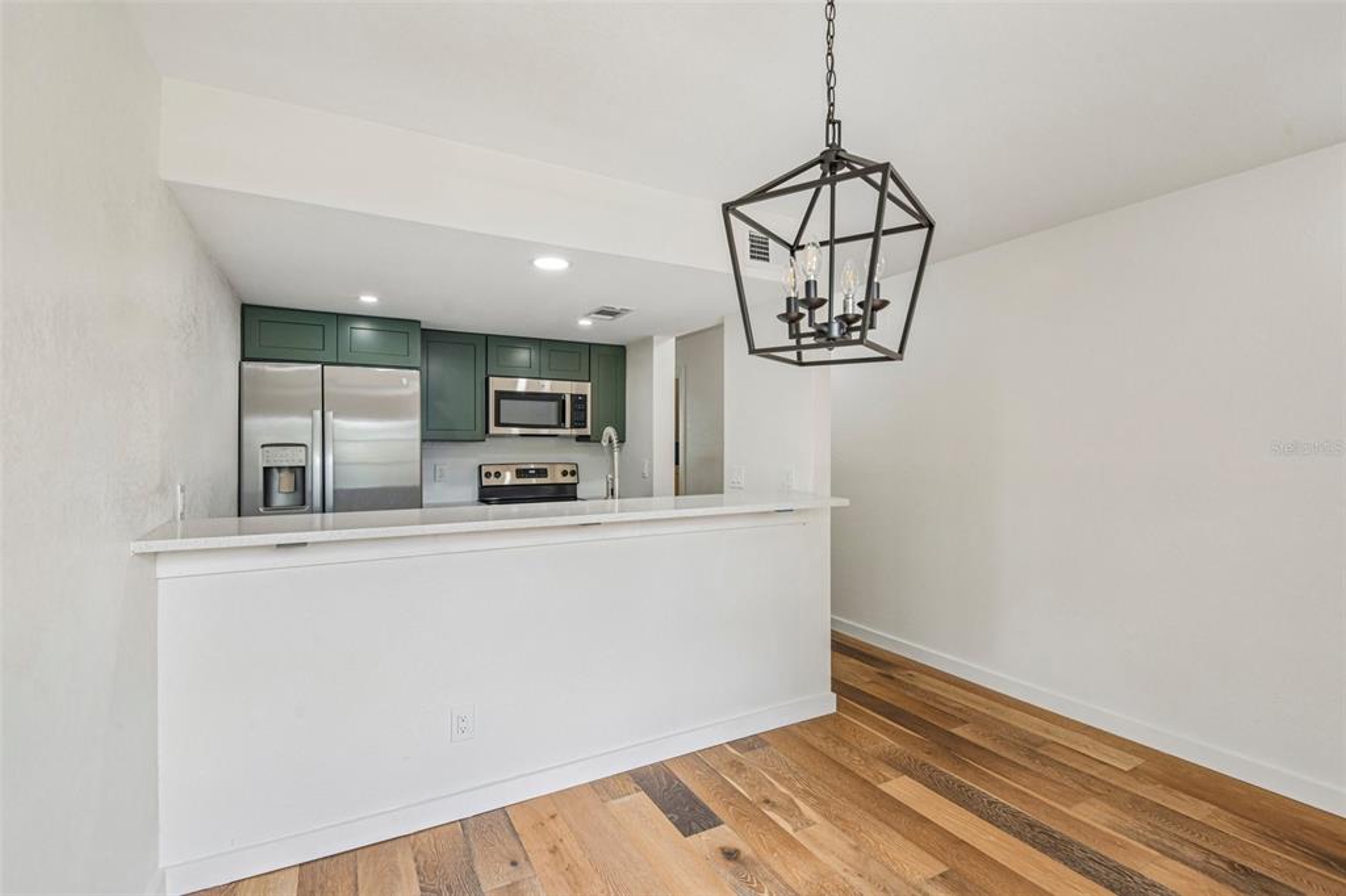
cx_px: 673
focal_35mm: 16
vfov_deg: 73.7
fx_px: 598
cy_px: 448
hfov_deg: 96.8
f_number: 8
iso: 400
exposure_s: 1/100
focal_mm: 16
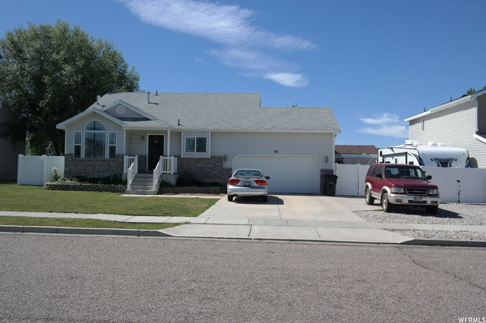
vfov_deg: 43.6
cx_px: 243
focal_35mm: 30
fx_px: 405
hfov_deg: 62.0
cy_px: 162
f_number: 7.1
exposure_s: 1/180
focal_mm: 20
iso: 100
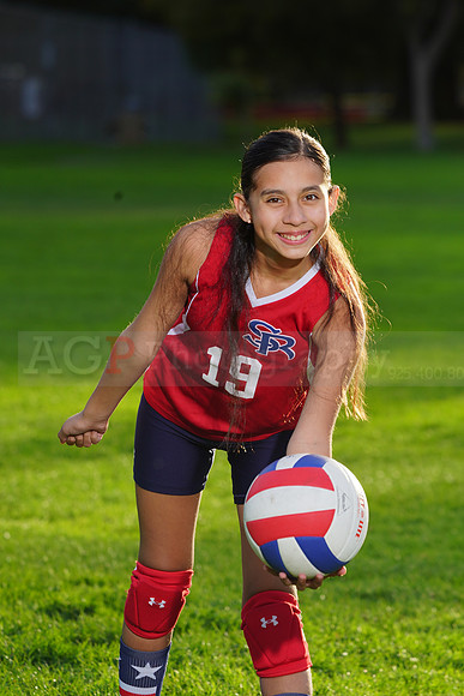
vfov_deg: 8.3
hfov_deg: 5.6
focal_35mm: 247
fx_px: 4772
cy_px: 348
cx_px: 232
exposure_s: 1/250
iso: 160
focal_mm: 247
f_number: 8
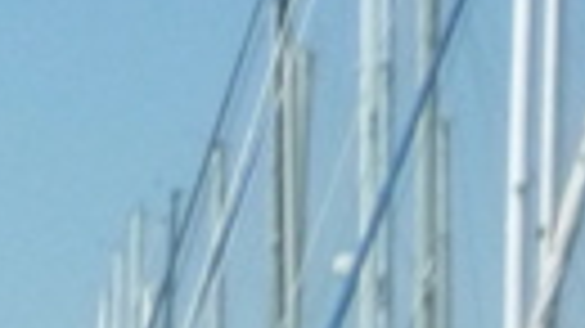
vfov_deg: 2.4
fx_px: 7768
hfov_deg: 4.2
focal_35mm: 501
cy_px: 267
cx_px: -666
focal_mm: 18
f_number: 13
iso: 400
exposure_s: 1/400
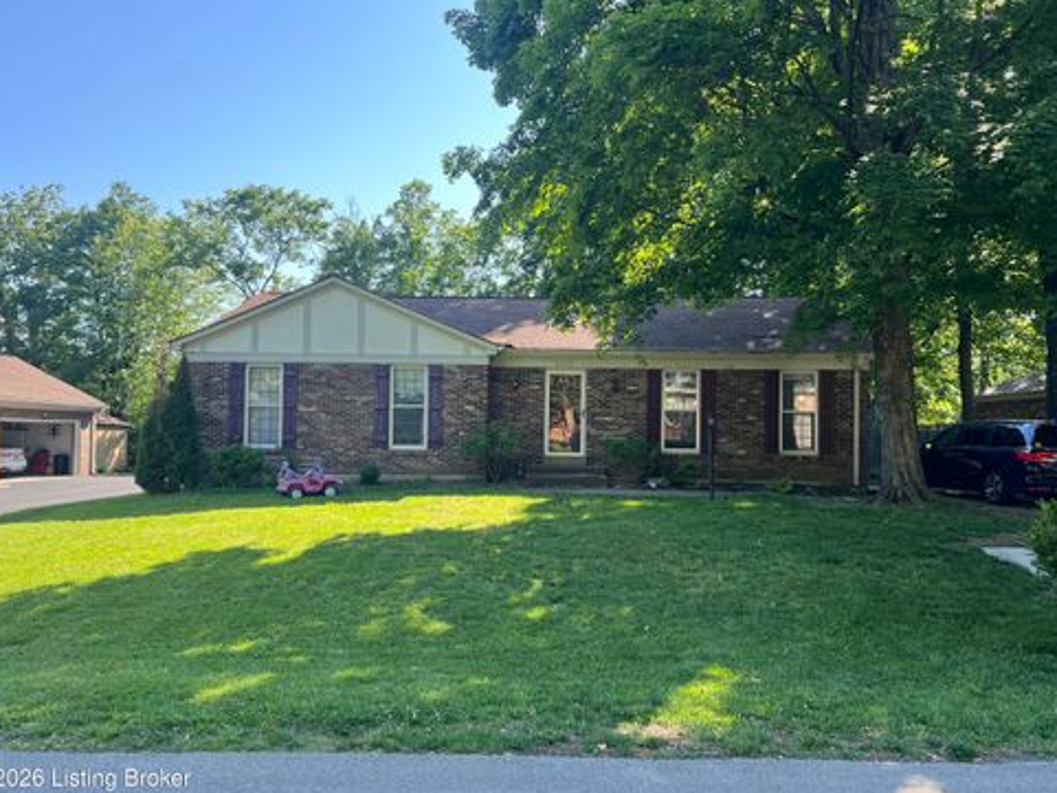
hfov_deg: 65.3
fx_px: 825
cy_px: 403
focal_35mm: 27
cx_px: 523
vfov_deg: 51.4
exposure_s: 1/635
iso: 50
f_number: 1.5
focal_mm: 5.7
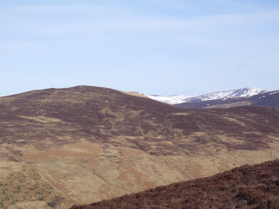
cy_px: 104
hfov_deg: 23.8
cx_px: 140
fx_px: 661
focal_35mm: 82
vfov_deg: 18.0
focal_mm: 14.67
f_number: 5.6
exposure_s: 1/400
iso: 80
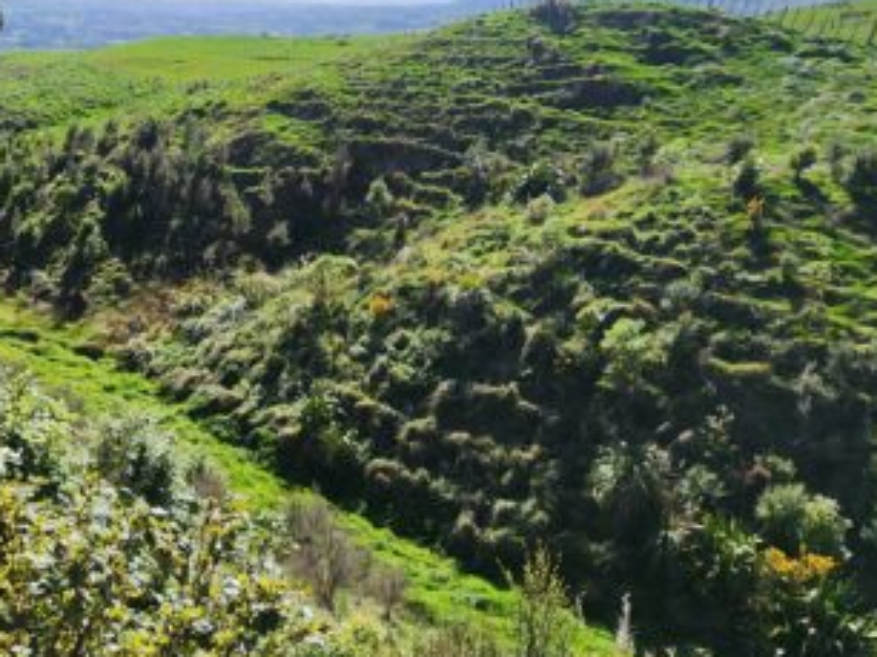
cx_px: -54
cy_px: 201
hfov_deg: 43.6
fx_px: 861
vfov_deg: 41.0
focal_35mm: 34
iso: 50
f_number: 2.2
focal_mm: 2.2
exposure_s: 1/2365
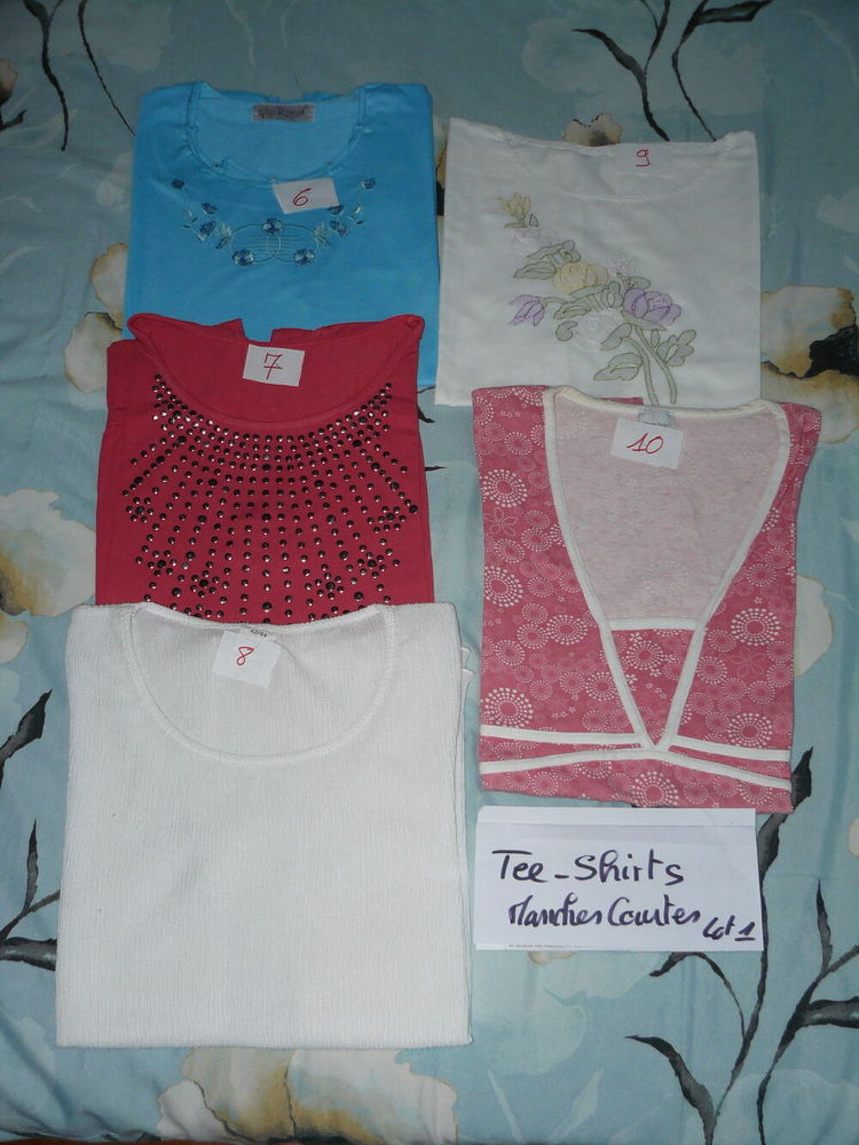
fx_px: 1191
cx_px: 430
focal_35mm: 36
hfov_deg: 39.7
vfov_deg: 51.4
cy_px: 572
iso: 100
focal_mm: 6
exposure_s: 1/50
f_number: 2.8
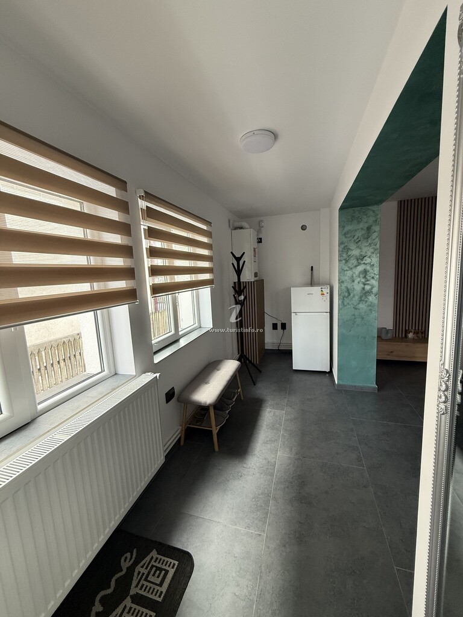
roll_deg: +2.9
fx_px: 250
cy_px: 308
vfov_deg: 102.1
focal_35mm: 14
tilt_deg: -7.7
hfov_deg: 85.7
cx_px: 232
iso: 320
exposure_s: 1/99
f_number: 2.2
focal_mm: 2.22
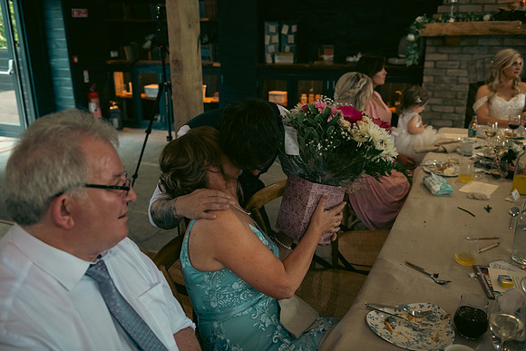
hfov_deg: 58.7
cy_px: 176
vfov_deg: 41.1
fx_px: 468
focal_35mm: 32
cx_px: 263
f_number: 3.5
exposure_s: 1/160
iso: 1000
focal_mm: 32
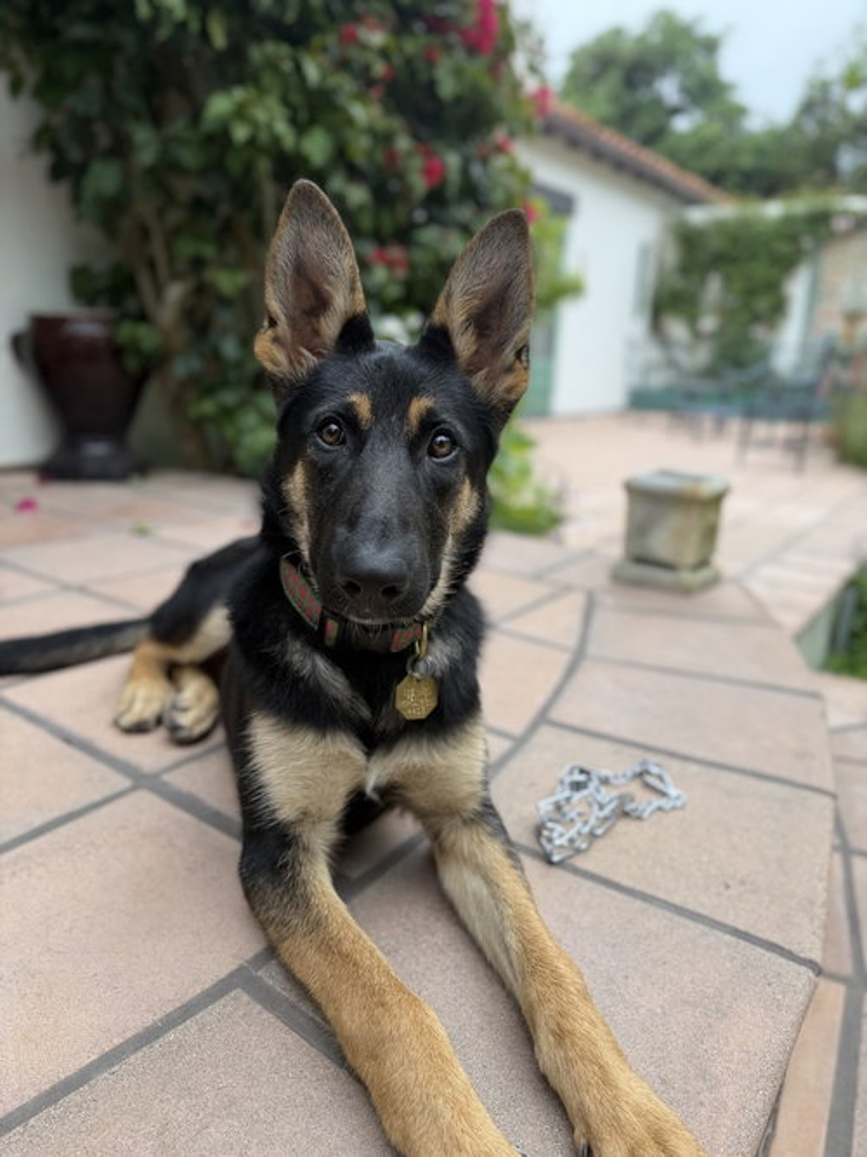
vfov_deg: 71.6
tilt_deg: -14.8
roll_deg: -2.6
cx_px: 434
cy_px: 578
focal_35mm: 24
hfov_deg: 56.8
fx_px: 802
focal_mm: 6.76
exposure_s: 1/757
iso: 80
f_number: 1.78
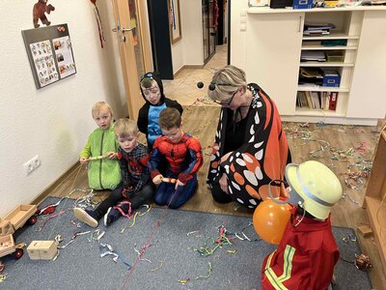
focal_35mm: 28
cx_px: 193
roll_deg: +3.6
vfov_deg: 49.7
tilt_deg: -26.8
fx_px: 312
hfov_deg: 63.4
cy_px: 145
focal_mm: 3.99
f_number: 1.8
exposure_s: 1/50
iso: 100
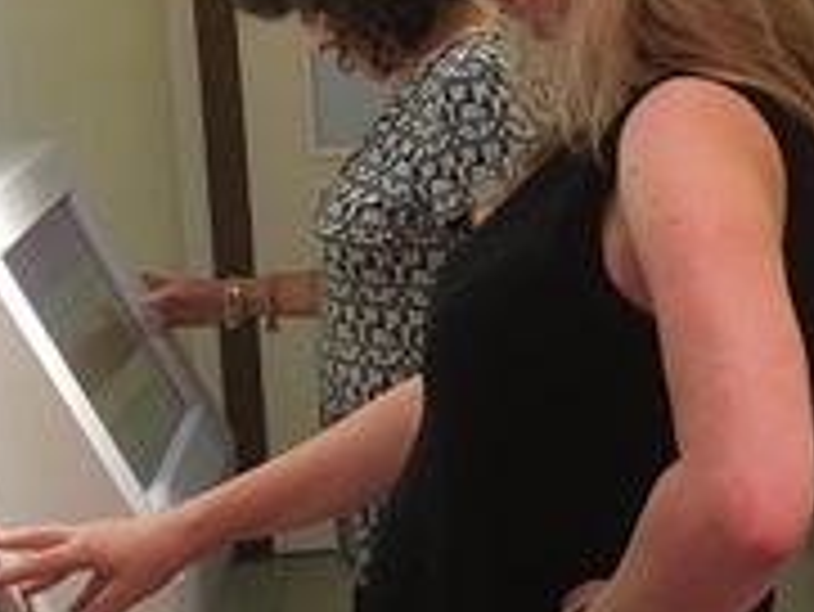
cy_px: 205
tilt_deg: -9.7
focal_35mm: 80
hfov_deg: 23.4
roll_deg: +2.5
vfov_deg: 18.4
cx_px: 805
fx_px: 1882
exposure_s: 1/33
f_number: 2.2
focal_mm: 4.15
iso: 160
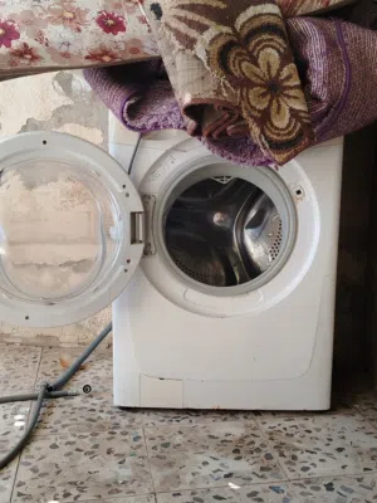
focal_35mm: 42
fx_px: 610
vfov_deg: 44.8
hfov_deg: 34.3
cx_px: 188
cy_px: 252
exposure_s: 1/100
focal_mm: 5.25
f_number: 1.75
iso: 269
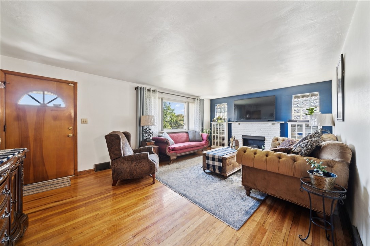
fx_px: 123
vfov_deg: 89.9
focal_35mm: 12
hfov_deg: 112.6
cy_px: 123
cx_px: 185
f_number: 11
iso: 50
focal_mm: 12
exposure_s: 1
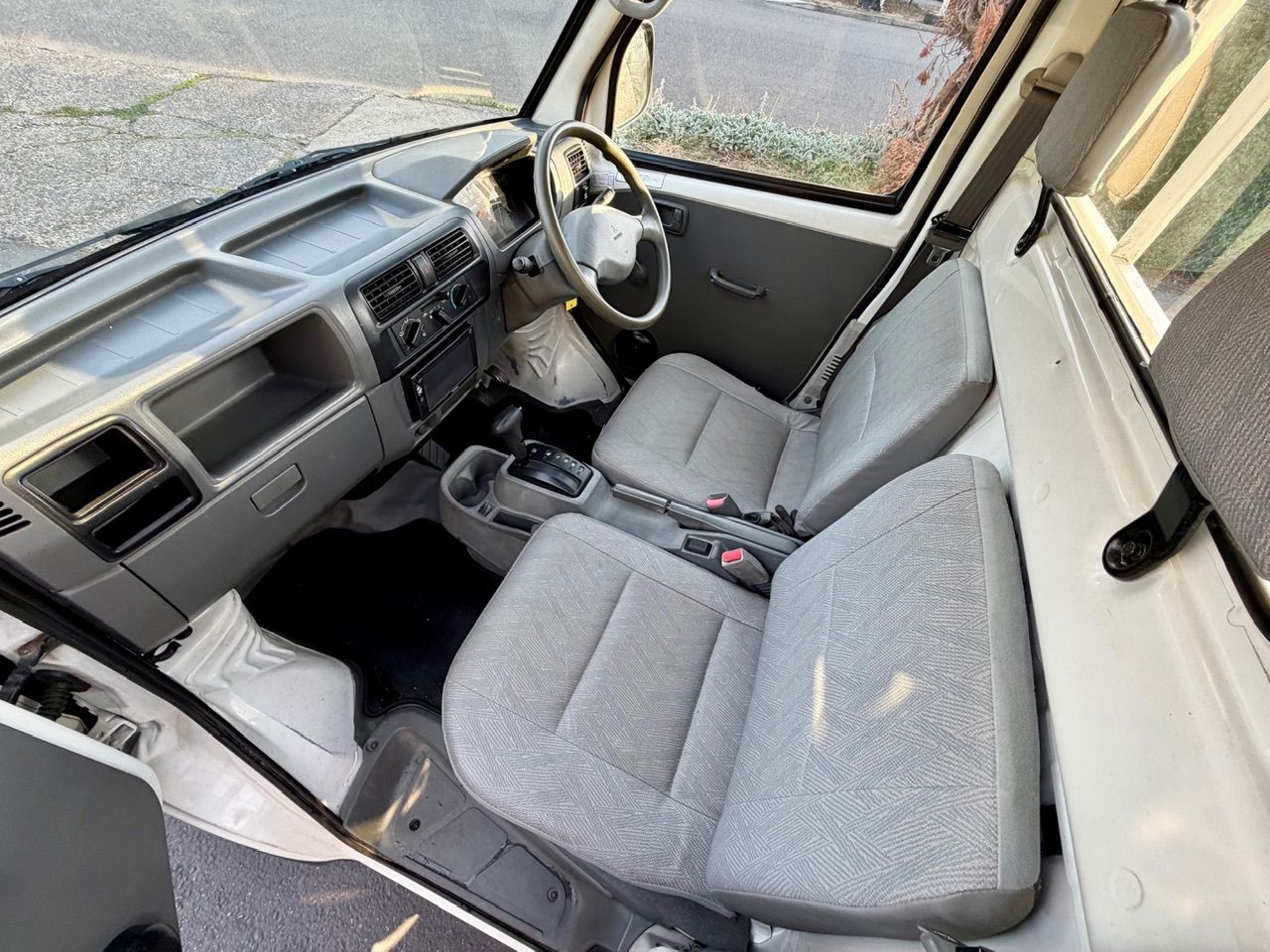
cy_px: 476
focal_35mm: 14
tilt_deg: -49.5
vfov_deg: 85.7
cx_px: 635
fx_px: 514
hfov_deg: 102.1
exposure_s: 1/121
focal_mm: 2.22
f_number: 2.2
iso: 125
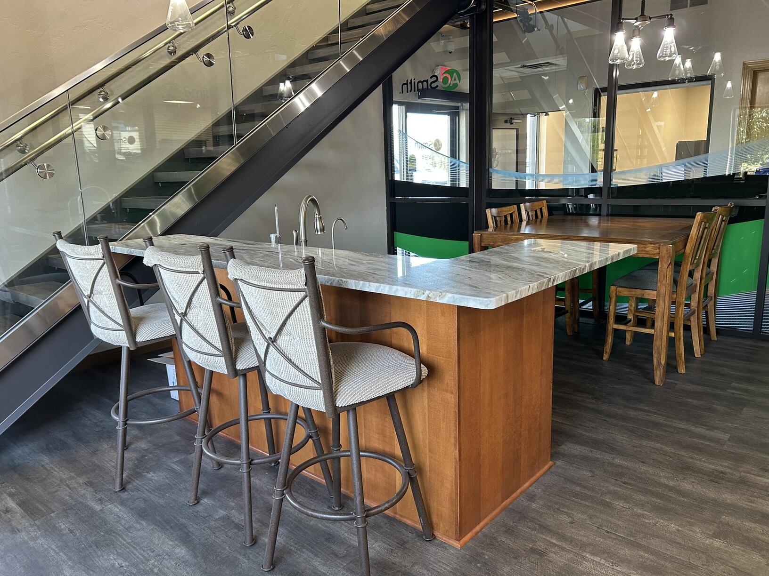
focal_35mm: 26
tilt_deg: -10.9
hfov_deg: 67.3
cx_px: 384
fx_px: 578
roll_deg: +2.3
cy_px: 288
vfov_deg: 53.1
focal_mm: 5.7
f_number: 1.5
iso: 125
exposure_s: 1/60
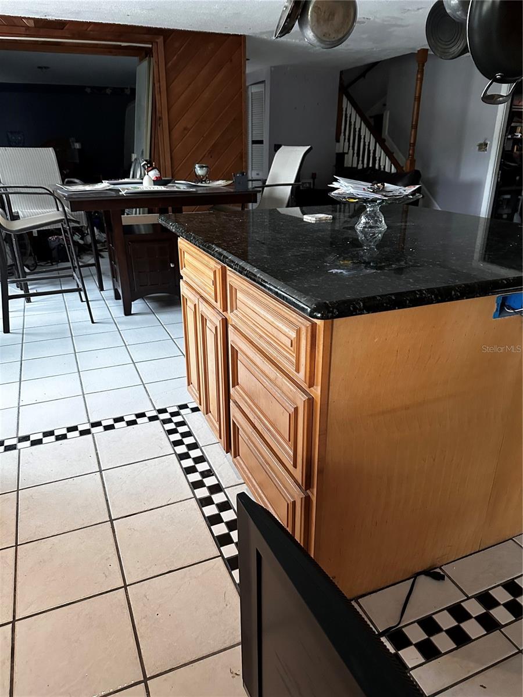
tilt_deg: -21.7
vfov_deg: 71.6
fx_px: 483
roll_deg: +0.3
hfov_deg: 56.8
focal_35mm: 24
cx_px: 262
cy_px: 348
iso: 640
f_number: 1.78
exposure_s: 1/40
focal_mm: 6.86
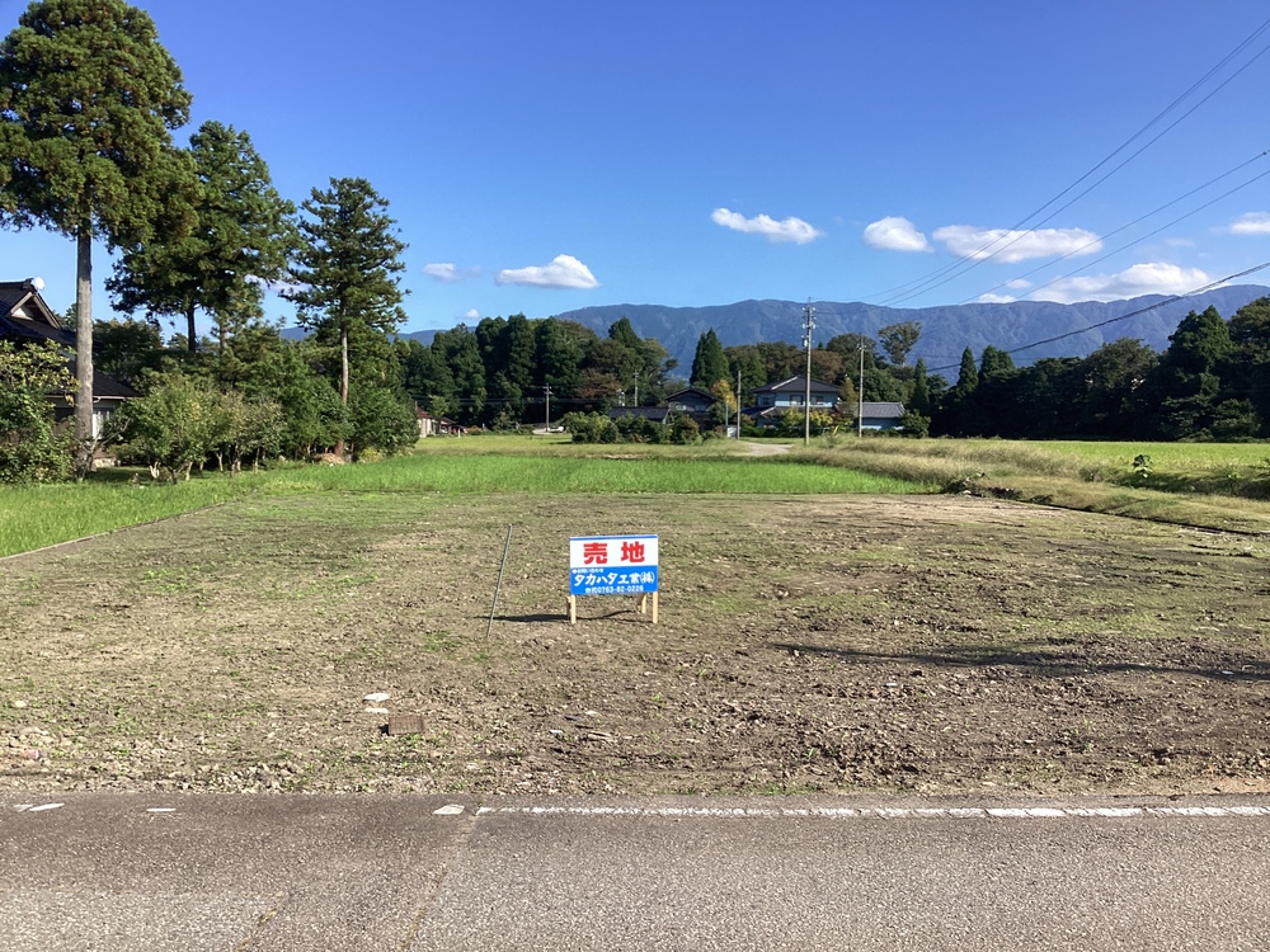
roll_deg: -1.0
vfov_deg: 45.4
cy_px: 476
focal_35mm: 31
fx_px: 1137
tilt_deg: -2.3
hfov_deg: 58.4
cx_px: 635
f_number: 2.4
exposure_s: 1/970
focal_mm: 3.3
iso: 25
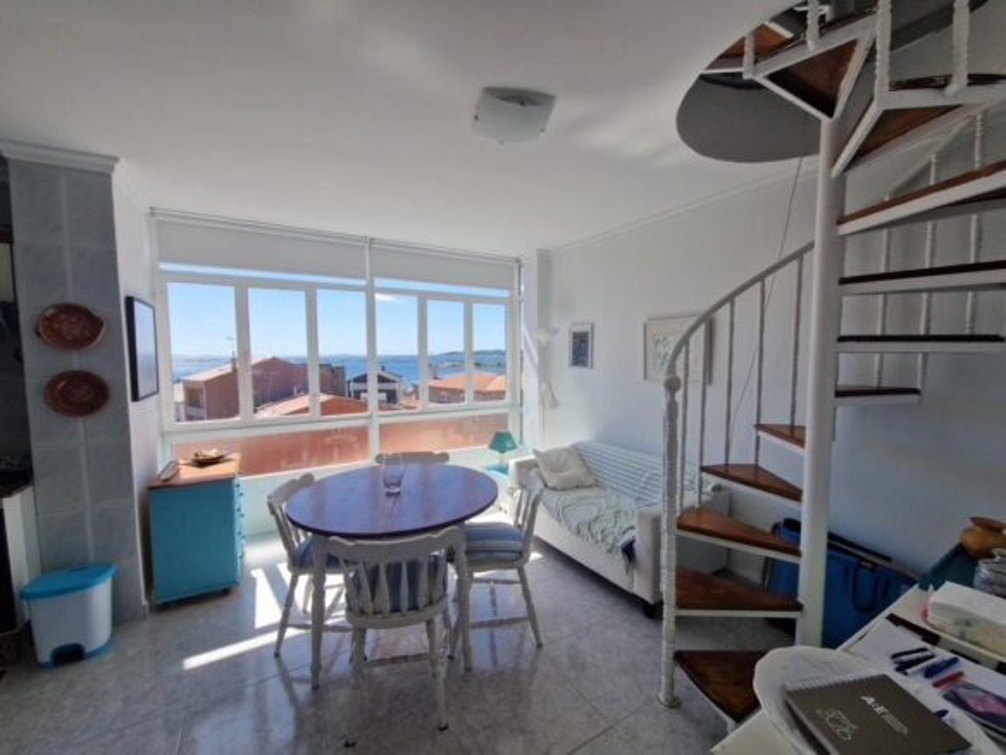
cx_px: 503
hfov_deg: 106.2
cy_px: 378
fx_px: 378
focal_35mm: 13
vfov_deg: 89.9
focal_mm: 2.2
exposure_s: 1/1268
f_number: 2.2
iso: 50
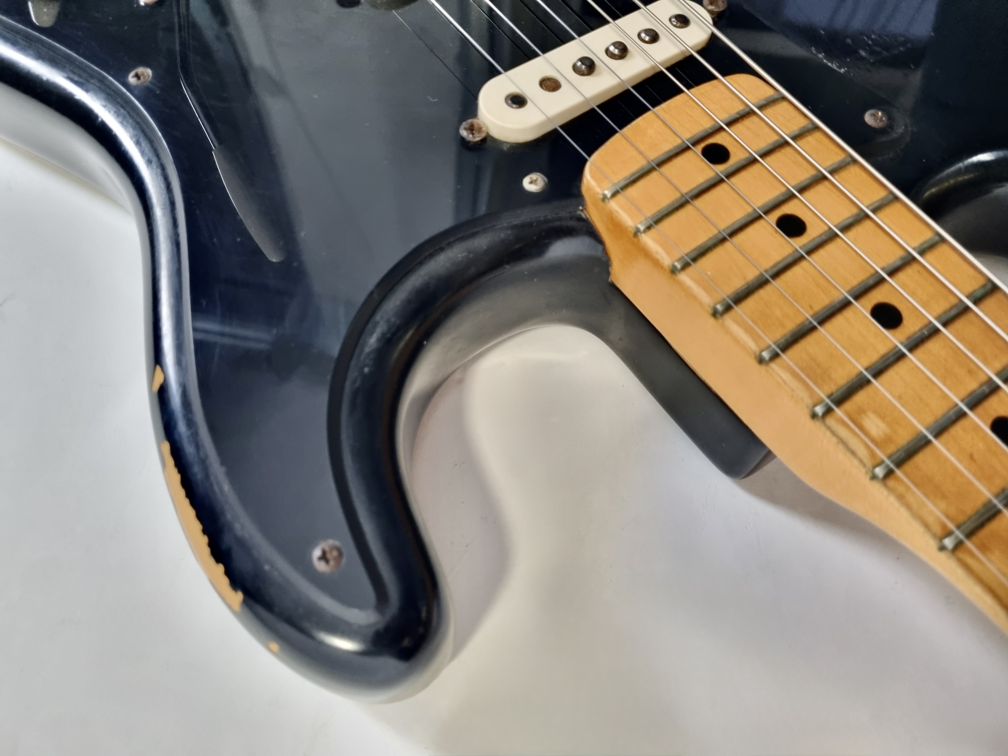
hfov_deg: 67.3
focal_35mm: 26
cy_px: 378
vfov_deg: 53.1
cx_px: 504
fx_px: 757
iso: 400
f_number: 1.8
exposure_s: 1/50
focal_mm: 5.4
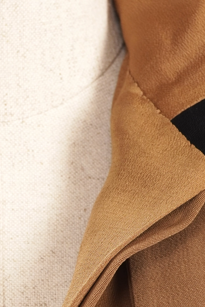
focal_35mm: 148
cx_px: 8
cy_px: 349
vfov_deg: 13.6
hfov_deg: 9.2
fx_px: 1264
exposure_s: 1/25
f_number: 6.3
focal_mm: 32
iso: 320
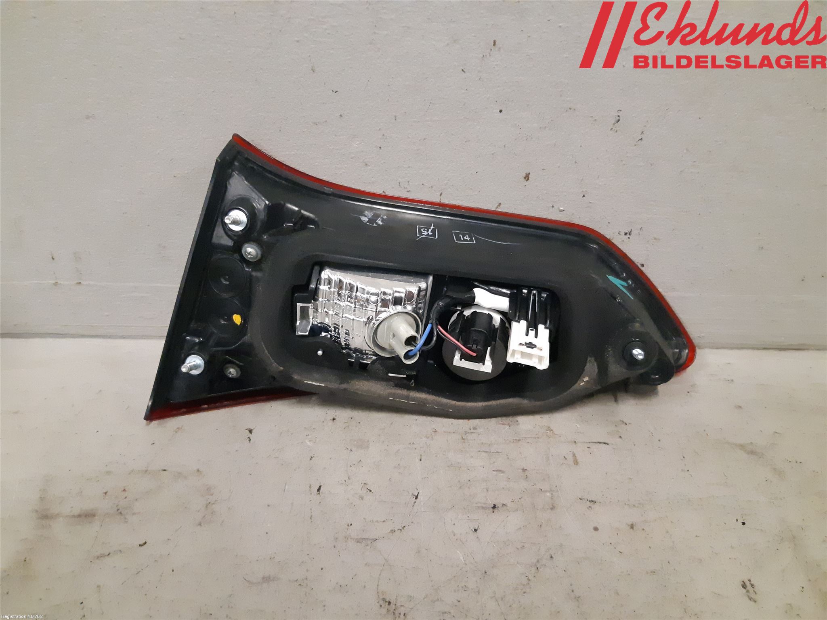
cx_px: 414
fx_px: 621
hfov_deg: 67.3
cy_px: 310
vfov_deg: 53.1
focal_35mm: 26
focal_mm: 3.93
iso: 800
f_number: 1.7
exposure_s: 1/195
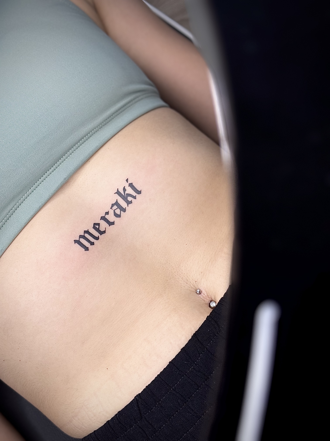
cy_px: 220
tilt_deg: -69.8
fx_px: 610
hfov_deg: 30.3
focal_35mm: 48
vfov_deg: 39.7
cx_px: 165
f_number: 1.78
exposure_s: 1/120
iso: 64
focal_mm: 6.76
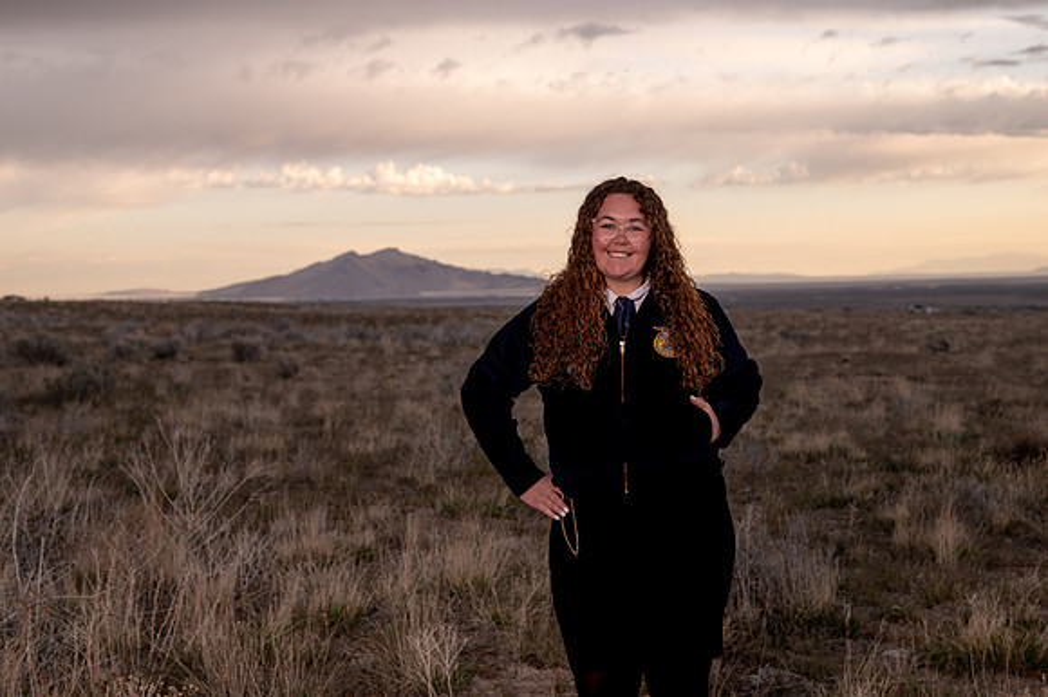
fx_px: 1931
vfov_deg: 20.5
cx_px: 524
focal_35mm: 66
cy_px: 303
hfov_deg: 30.4
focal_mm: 58
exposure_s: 1/250
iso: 200
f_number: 5
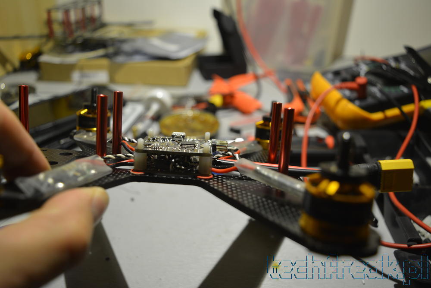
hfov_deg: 57.2
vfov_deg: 40.0
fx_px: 395
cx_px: 216
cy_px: 144
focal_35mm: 33
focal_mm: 22
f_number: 4
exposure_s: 1/60
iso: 560
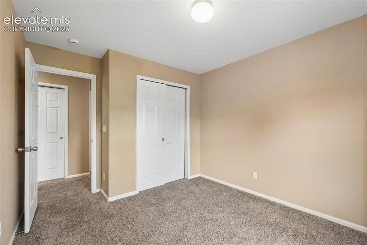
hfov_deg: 100.4
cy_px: 122
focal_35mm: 15
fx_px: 153
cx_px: 184
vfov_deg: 77.3
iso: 640
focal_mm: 10
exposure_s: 1/15
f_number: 9
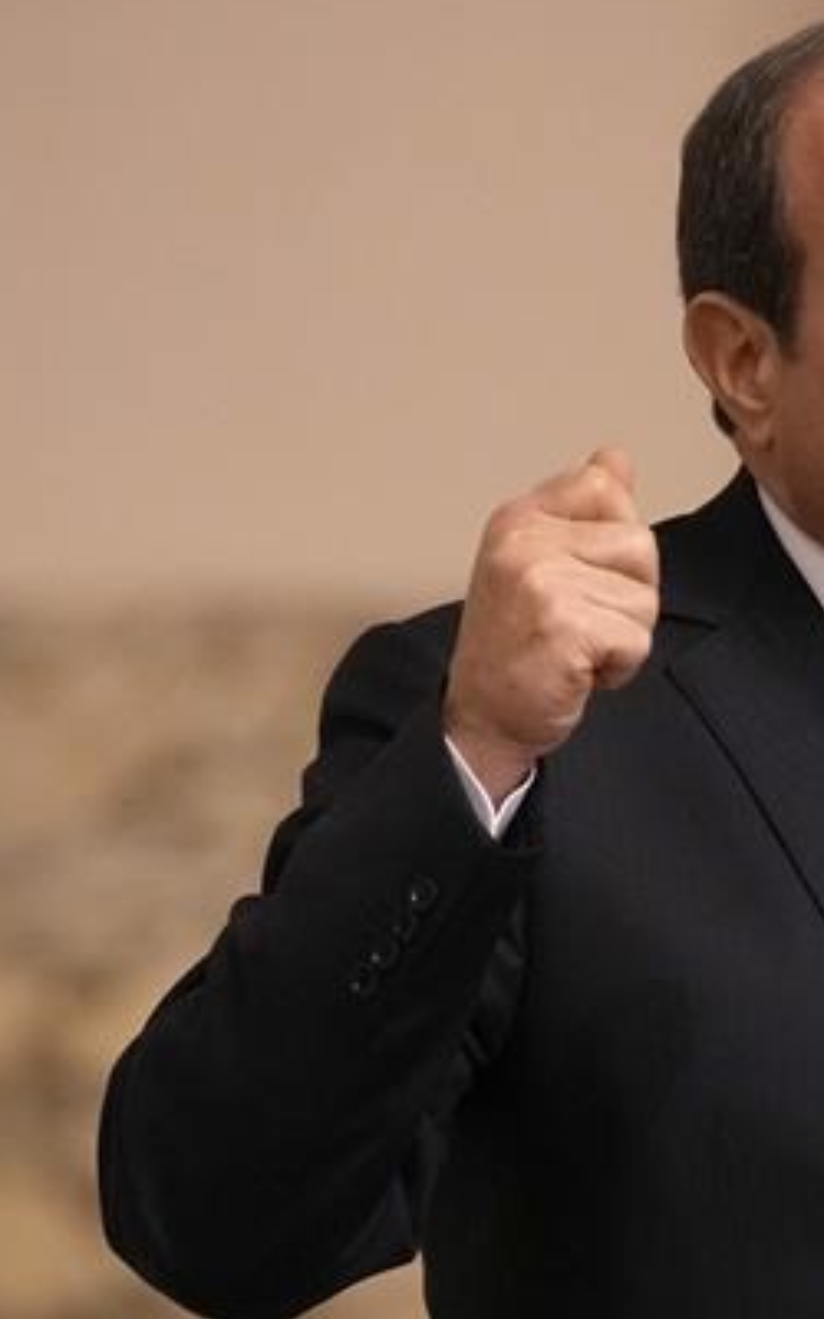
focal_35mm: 331
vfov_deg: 6.3
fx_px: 11893
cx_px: 877
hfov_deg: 4.0
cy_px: 664
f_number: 3.2
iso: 4000
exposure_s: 1/500
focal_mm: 200
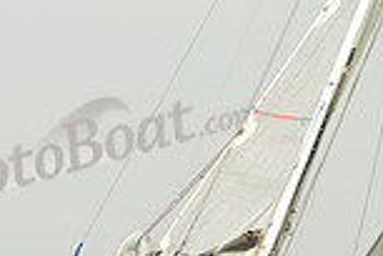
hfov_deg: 5.4
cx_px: 391
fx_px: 4021
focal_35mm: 378
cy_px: 245
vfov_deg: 3.6
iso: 320
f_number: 8
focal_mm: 100
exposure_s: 1/1250
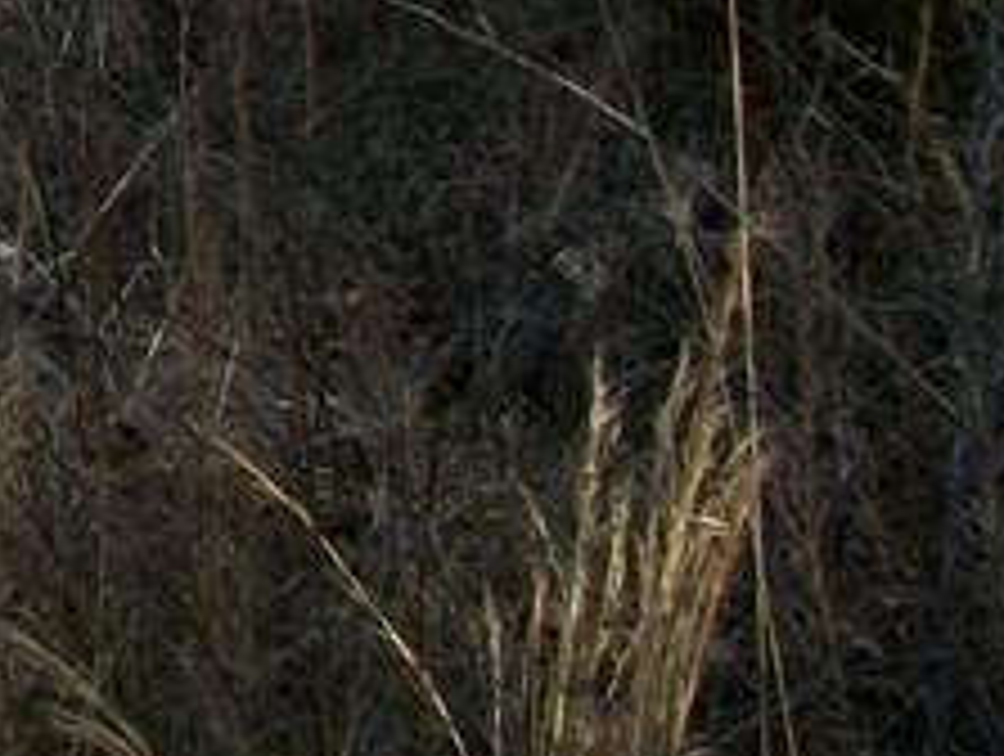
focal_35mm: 165
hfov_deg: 10.6
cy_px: -796
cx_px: -1207
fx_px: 4793
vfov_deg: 8.5
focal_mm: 6
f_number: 2.7
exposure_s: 1/640
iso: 64
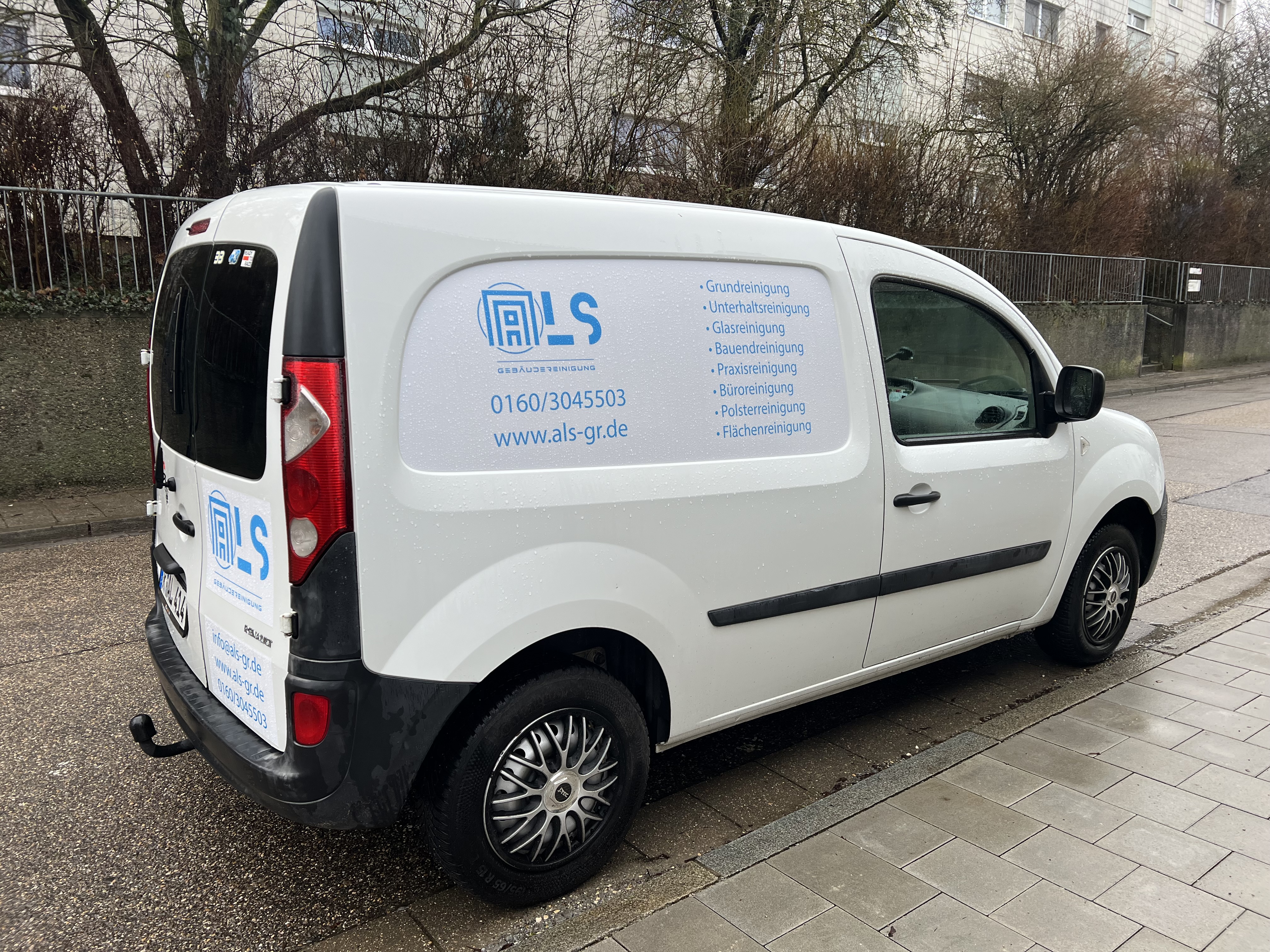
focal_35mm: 26
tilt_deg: -8.9
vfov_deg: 53.1
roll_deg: +0.8
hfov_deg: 67.3
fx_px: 954
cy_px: 476
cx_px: 635
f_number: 1.5
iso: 40
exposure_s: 1/190
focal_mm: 5.7
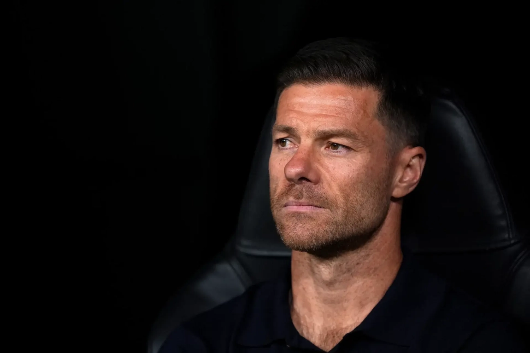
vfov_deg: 3.4
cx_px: 265
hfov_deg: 5.2
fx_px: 5889
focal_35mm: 400
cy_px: 176
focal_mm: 400
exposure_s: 1/1250
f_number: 2.8
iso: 2000
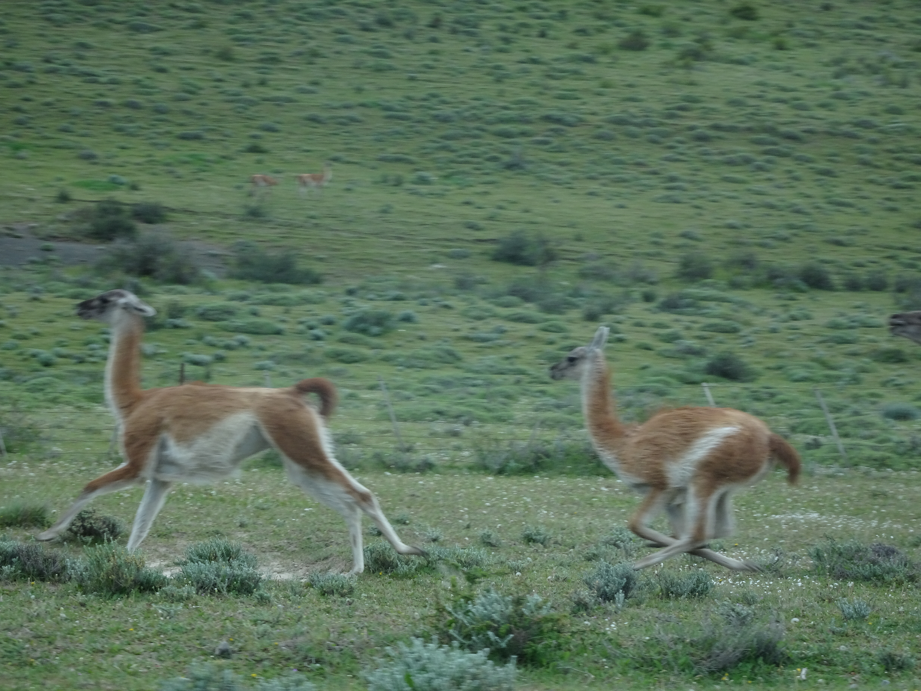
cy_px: 346
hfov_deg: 23.6
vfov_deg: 17.8
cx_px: 460
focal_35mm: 83
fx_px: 2208
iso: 125
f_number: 5
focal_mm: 14.12
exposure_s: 1/250
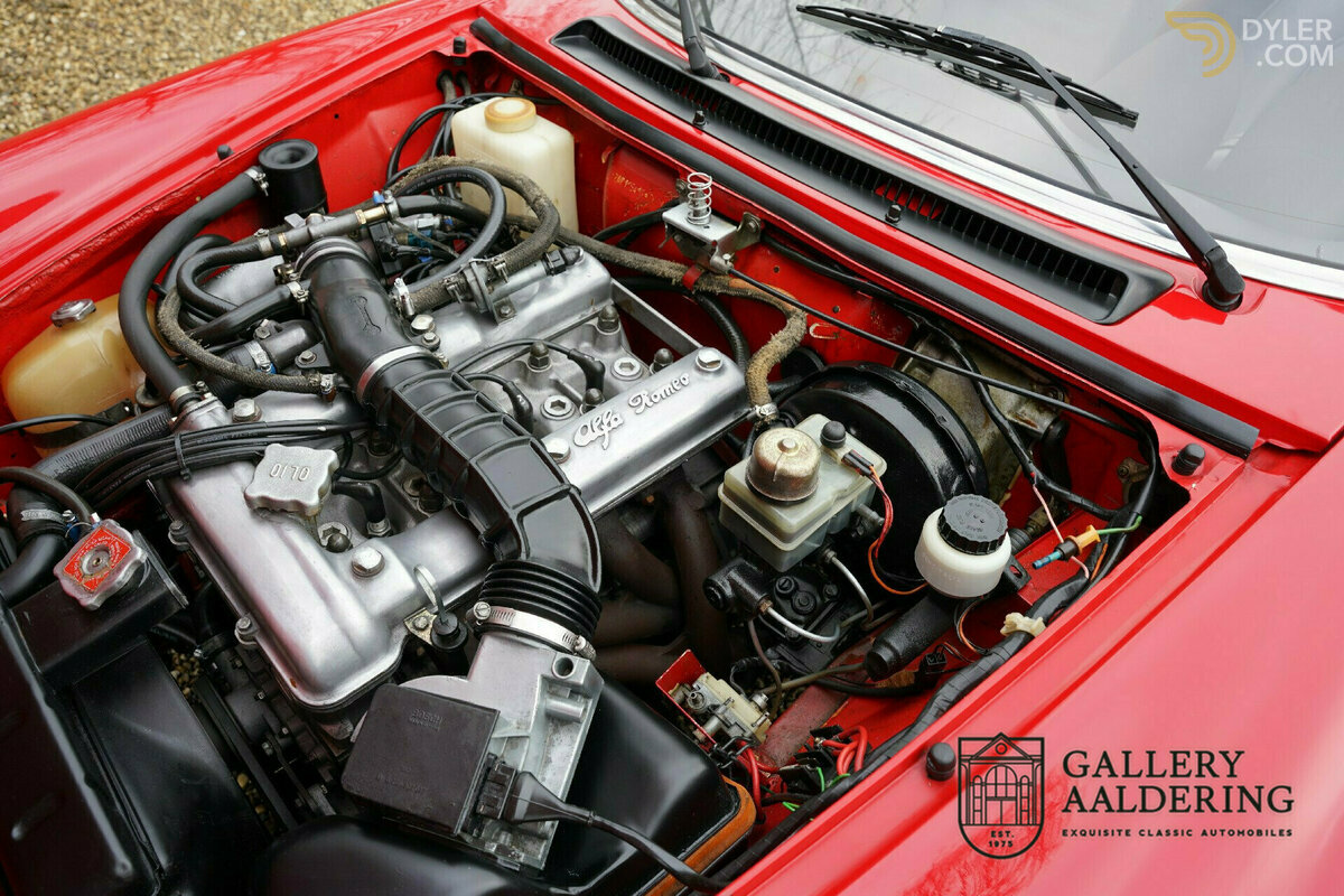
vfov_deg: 49.6
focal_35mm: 26
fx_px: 971
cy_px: 448
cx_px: 672
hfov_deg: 69.4
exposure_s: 1/60
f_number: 6.3
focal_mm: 26
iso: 320
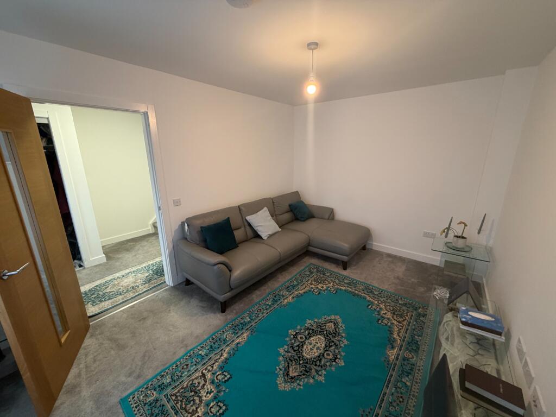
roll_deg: +1.0
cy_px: 208
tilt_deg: -14.1
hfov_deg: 102.1
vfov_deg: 85.7
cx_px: 278
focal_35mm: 14
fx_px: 225
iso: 200
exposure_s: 1/50
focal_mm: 2.22
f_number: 2.2
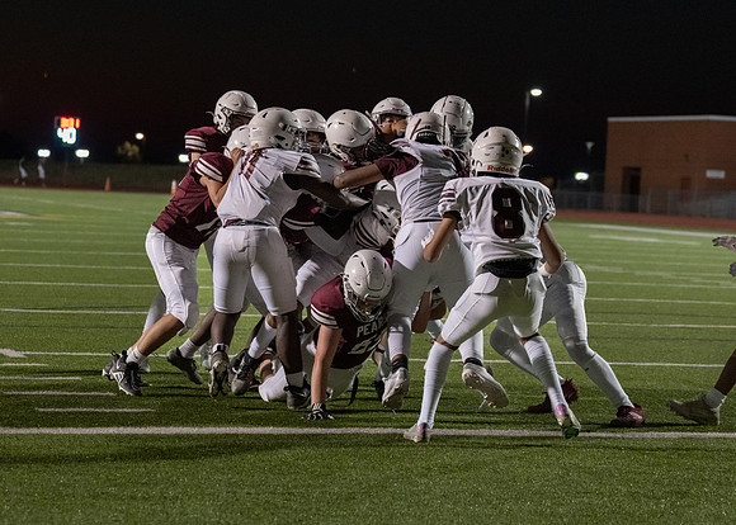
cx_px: 310
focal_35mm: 119
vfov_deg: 12.1
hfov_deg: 16.9
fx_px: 2482
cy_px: 284
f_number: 2.8
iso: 2500
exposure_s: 1/1000
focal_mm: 70
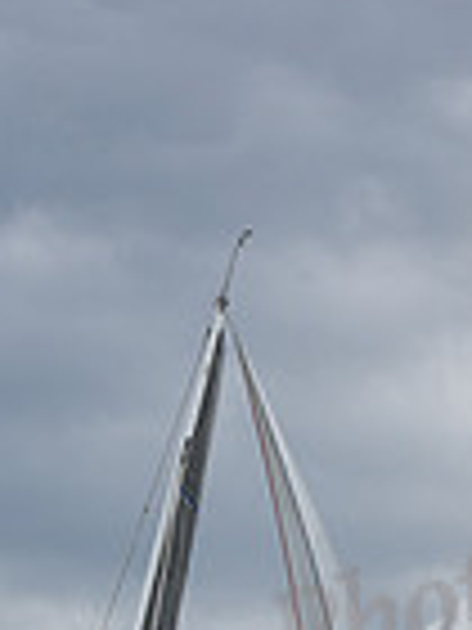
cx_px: 43
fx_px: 5072
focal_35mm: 279
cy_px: 1278
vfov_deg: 6.9
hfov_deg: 5.3
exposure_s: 1/800
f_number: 5.6
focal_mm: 70
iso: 250
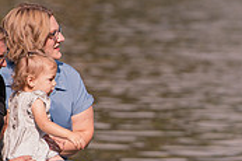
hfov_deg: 3.1
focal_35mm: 672
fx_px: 4513
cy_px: 122
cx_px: 180
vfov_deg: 2.0
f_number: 3.2
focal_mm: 200
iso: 400
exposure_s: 1/4000
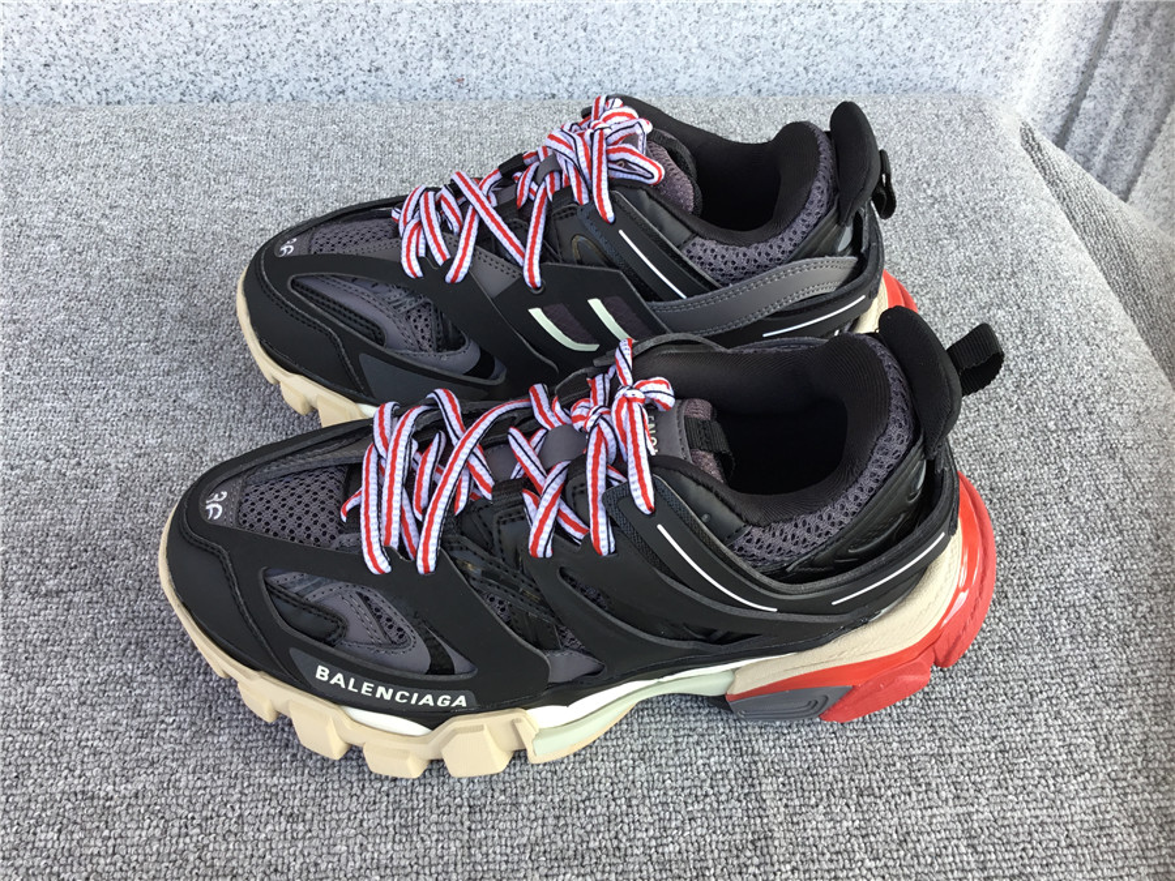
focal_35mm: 31
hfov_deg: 58.4
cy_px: 440
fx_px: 1052
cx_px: 588
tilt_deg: -48.9
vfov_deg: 45.4
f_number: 2.4
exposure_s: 1/100
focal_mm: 3.3
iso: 25
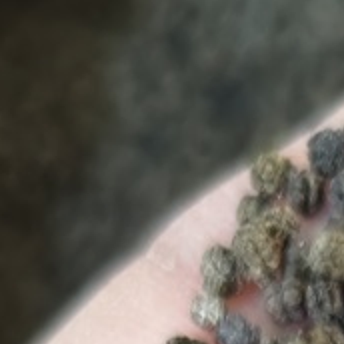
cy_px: 903
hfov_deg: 13.5
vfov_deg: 11.0
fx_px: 1417
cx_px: 396
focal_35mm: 126
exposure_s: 1/33.3
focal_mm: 5.56
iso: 1562
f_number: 1.88
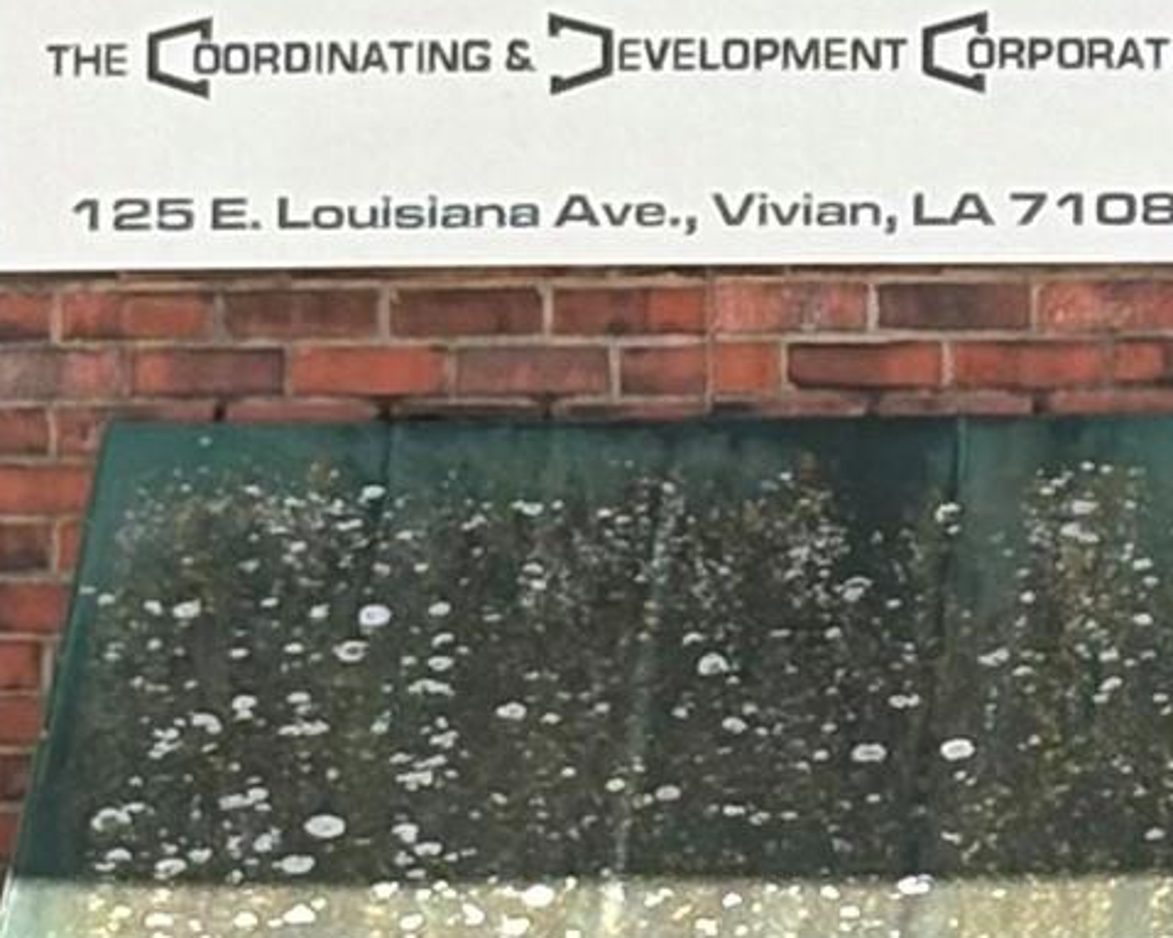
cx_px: 643
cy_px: 1223
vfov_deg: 7.1
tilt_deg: +6.5
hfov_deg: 8.9
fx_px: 7532
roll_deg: -0.2
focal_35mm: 217
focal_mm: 5.96
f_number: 1.6
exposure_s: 1/1901
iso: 50
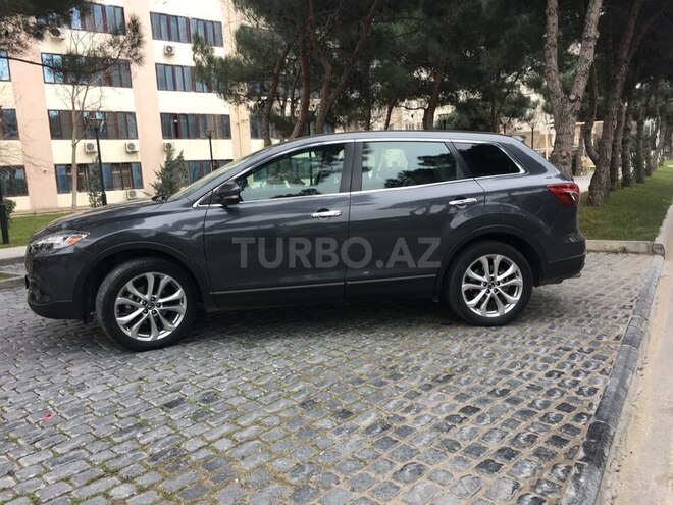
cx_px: 336
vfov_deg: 48.2
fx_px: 564
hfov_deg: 61.7
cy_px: 252
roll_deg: +3.2
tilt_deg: -5.9
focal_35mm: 29
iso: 25
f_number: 2.2
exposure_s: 1/125
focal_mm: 4.15
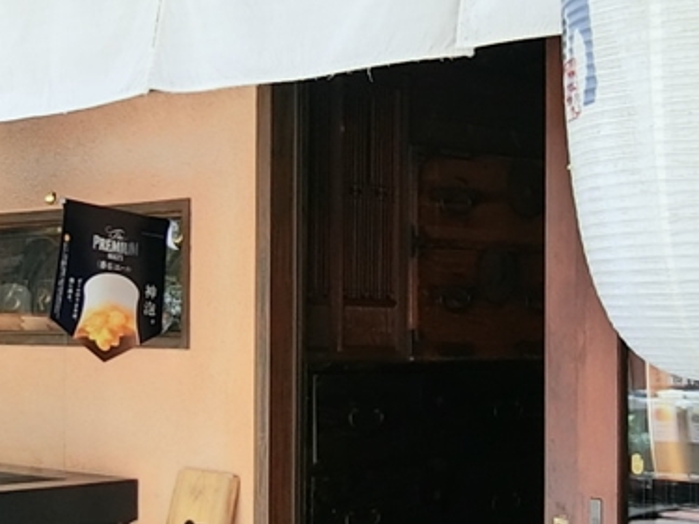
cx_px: 431
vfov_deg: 18.2
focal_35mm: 81
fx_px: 1635
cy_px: 302
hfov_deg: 24.1
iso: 80
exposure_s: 1/200
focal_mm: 4.06
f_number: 2.7
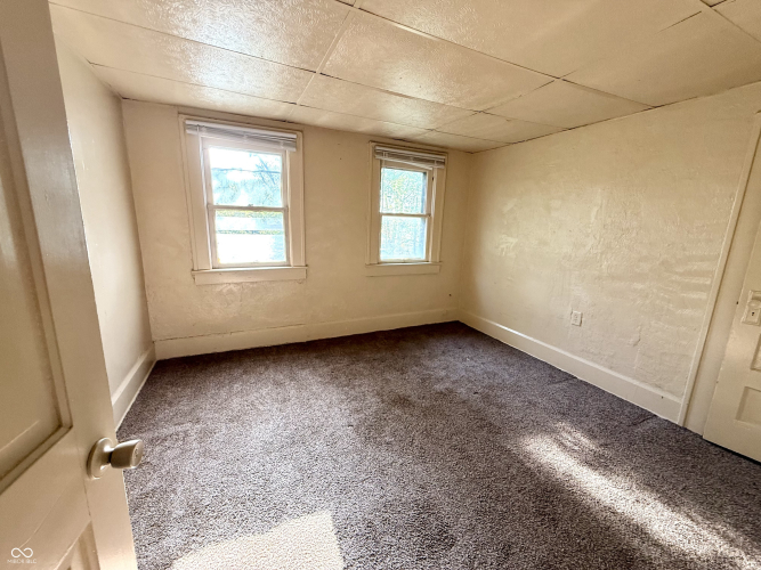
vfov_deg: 85.7
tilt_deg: -10.6
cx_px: 380
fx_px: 308
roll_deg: -1.2
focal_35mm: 14
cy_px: 285
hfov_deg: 102.1
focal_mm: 2.22
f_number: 2.2
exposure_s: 1/99
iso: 250
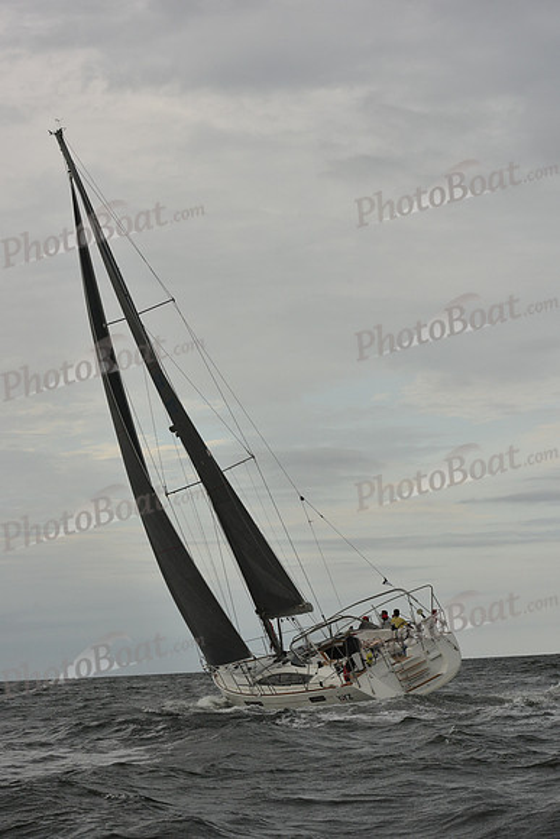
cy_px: 420
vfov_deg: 28.8
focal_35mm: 70
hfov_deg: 19.5
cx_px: 280
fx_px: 1632
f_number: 10
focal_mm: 70
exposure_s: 1/640
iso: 500
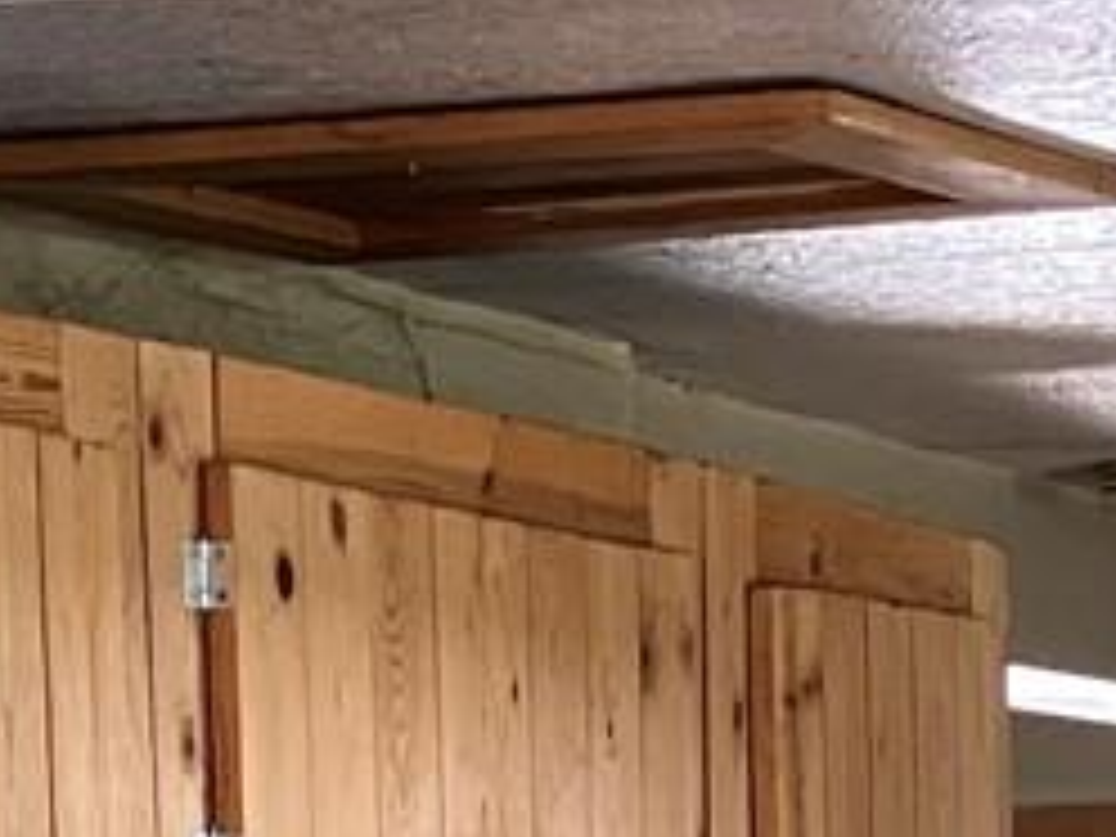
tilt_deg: -13.3
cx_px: 1022
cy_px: 2466
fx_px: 5835
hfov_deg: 10.9
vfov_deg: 7.3
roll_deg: +1.2
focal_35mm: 181
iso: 160
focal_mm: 3.99
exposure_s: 1/60
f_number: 1.8
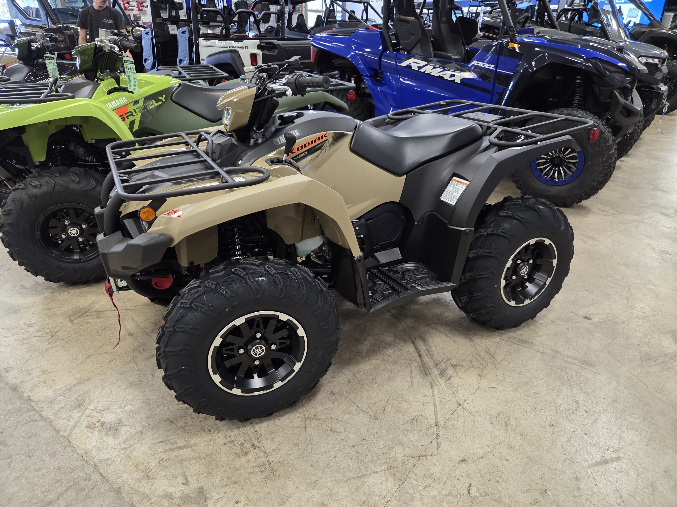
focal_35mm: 23
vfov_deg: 58.9
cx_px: 338
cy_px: 254
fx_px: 450
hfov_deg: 73.9
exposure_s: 1/120
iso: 500
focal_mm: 5.4
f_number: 1.8
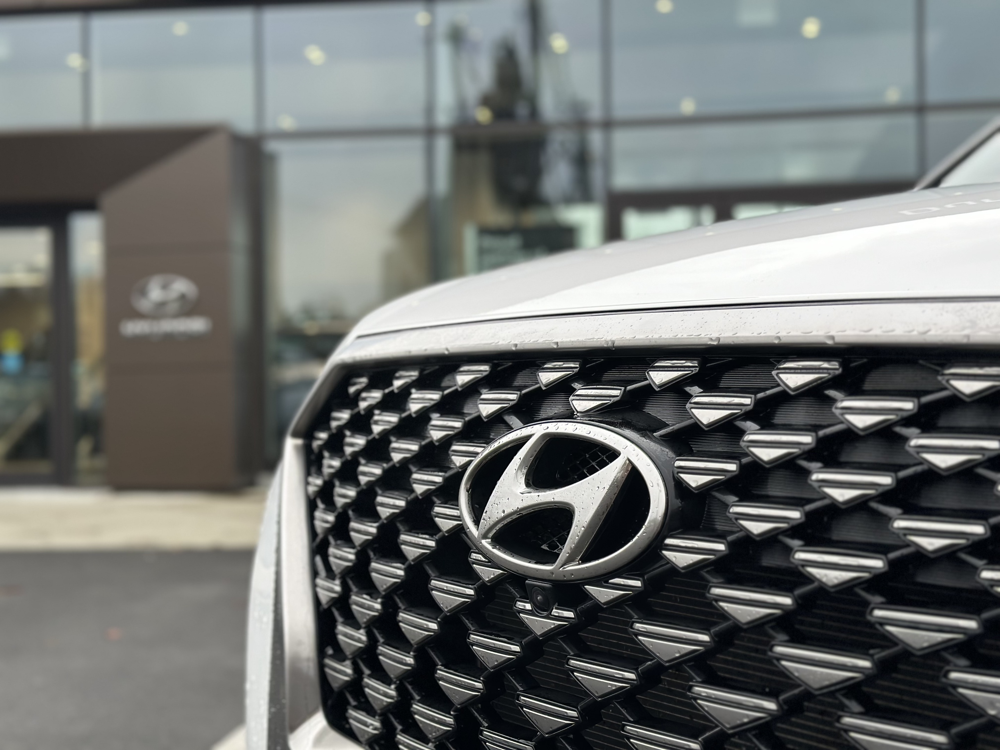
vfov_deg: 30.3
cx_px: 500
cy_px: 375
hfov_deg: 39.7
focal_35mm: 48
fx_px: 1387
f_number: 1.78
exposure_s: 1/373
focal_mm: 6.86
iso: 80
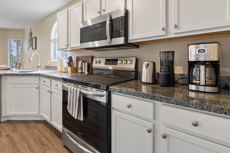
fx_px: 115
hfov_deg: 89.6
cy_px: 66
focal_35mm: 18
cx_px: 101
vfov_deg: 67.1
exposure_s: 1/2
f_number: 8
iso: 320
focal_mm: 10
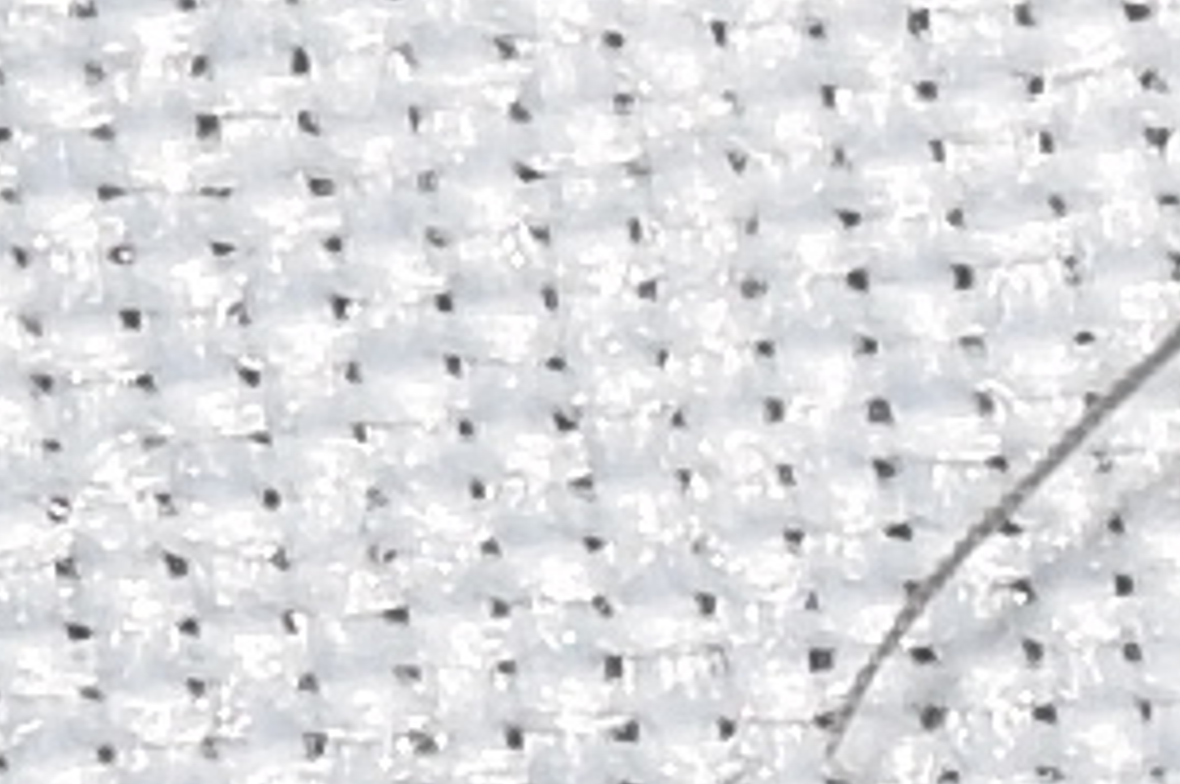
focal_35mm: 729
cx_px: 1666
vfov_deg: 1.9
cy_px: 848
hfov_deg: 2.8
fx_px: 23867
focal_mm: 140
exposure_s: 1/200
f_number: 13
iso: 100
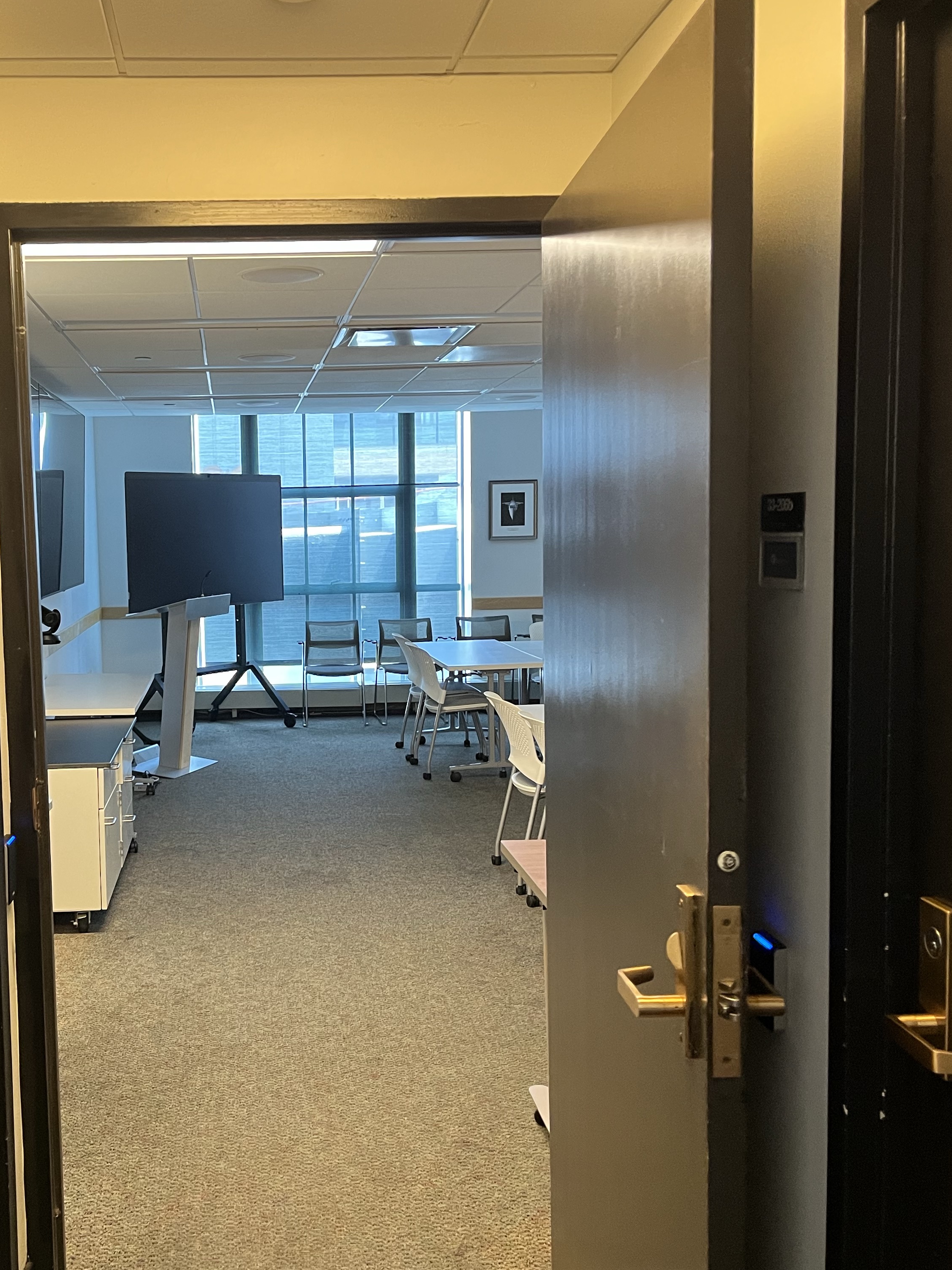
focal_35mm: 35
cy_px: 636
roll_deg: +1.0
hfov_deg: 39.9
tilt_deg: -5.0
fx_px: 1284
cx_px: 270
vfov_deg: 52.6
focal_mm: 5.1
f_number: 1.6
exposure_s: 1/40
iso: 400
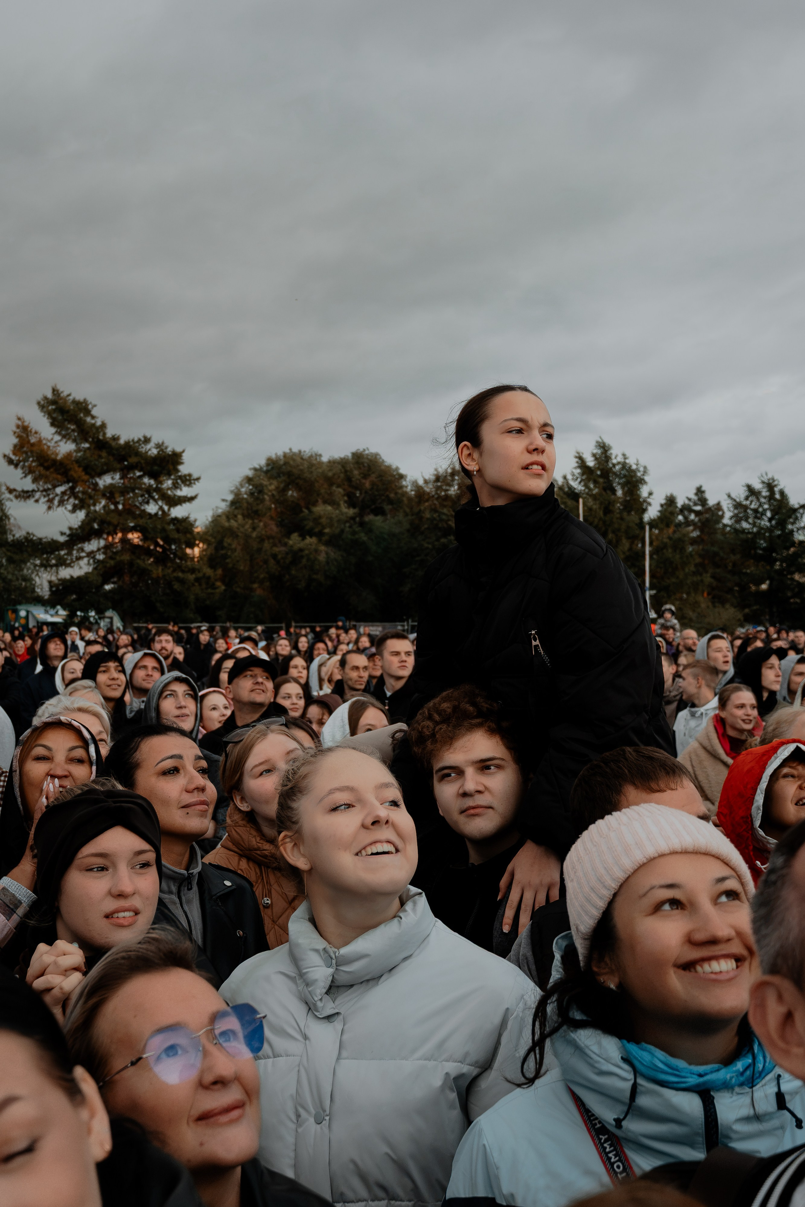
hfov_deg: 31.6
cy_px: 604
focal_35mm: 42
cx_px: 258
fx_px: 1410
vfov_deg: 46.4
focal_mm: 24
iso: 640
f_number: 4
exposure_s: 1/400
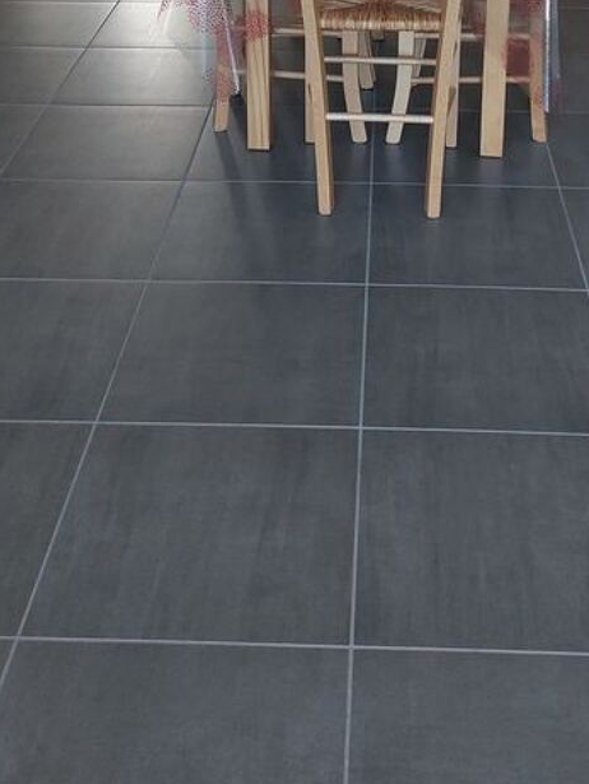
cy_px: 6
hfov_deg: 28.0
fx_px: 1178
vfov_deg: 33.7
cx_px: 349
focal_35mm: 52
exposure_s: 1/120
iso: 125
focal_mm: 5.23
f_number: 1.8
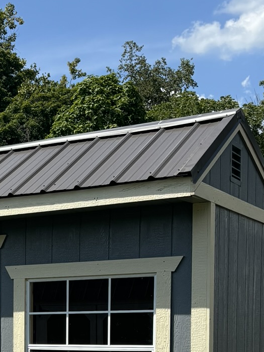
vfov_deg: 24.2
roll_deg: +1.0
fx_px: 774
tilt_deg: -6.9
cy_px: 372
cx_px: -28
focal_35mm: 76
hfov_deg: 18.6
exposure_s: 1/3311
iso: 50
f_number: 1.6
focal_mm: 5.96
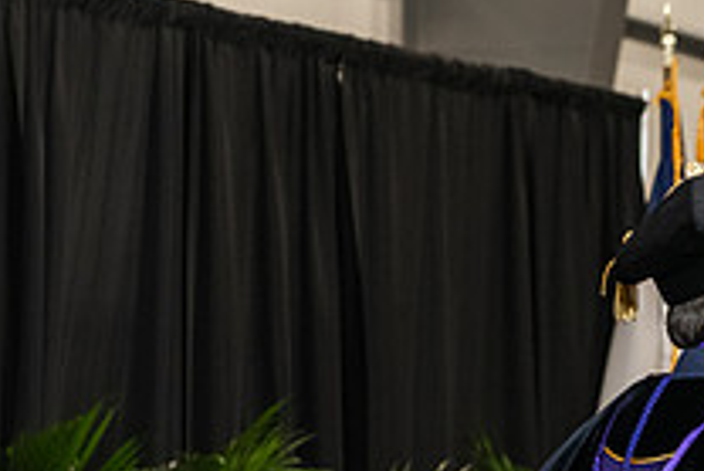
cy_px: 425
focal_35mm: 195
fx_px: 3816
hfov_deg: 10.4
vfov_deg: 7.0
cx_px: 839
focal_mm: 70
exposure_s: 1/200
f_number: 5
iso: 2500
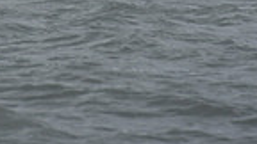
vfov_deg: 1.4
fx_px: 5765
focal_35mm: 846
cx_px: 6
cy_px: -343
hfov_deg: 2.6
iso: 250
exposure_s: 1/500
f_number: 8
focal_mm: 200
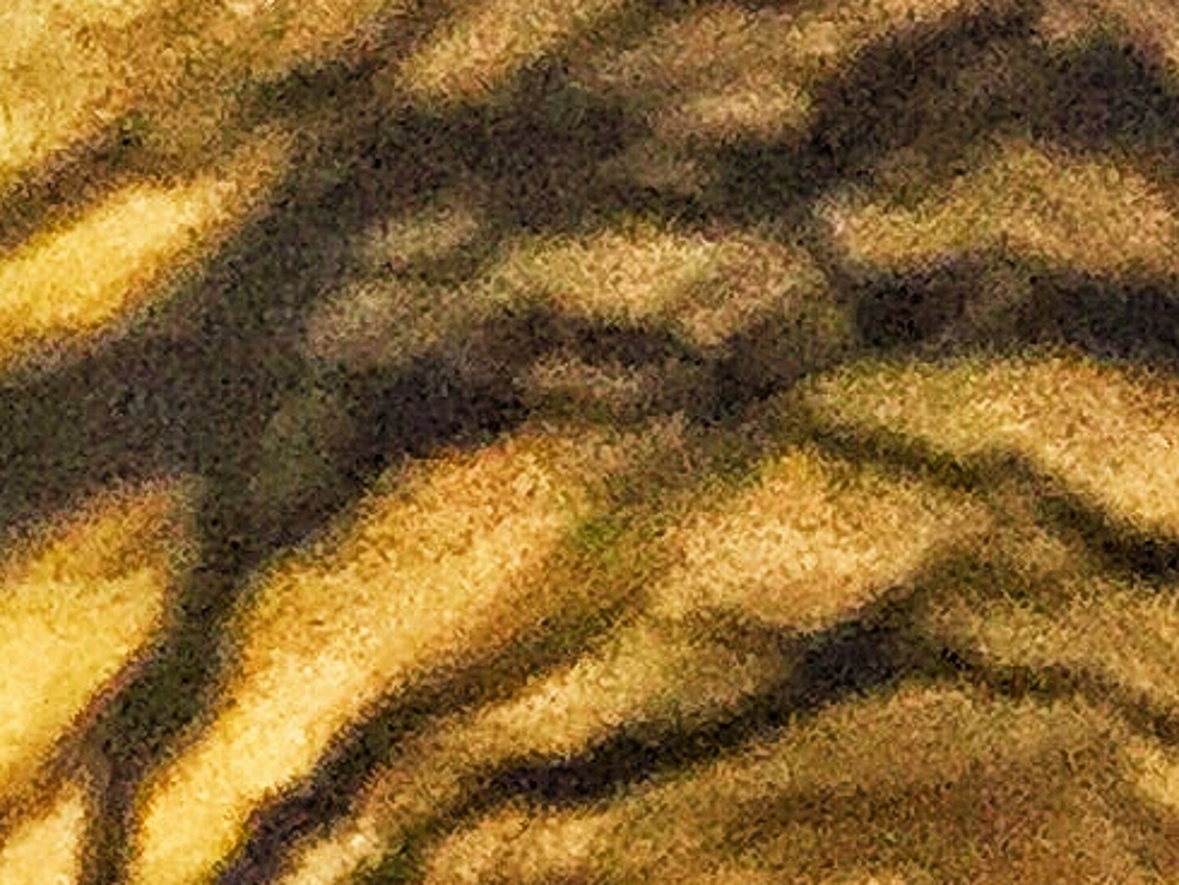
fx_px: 6577
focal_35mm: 193
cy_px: 570
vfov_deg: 7.7
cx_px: 491
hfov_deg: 10.2
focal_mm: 4.15
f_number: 2.2
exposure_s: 1/17
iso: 800
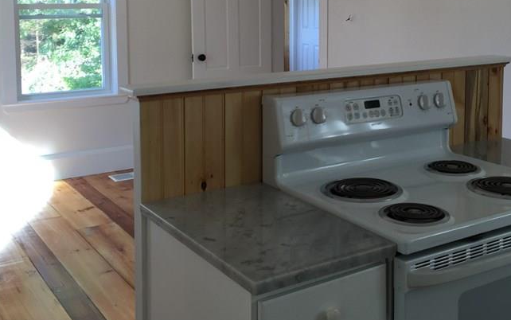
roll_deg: -0.7
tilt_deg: -6.1
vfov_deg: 25.9
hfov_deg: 40.9
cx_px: 302
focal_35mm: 49
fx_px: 683
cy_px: 64
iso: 40
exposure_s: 1/60
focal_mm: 4.15
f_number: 2.2
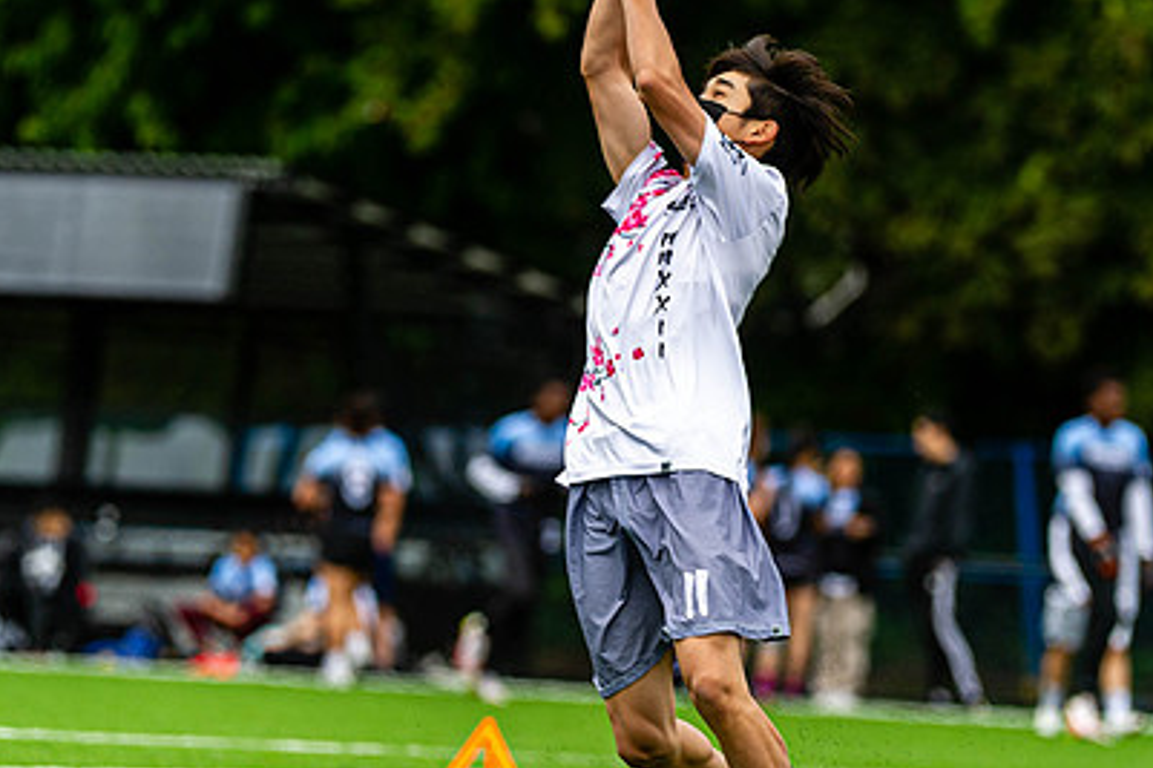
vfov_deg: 3.4
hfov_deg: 5.1
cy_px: 347
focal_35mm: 403
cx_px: 662
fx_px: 12901
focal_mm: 240
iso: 280
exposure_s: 1/1000
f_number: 4
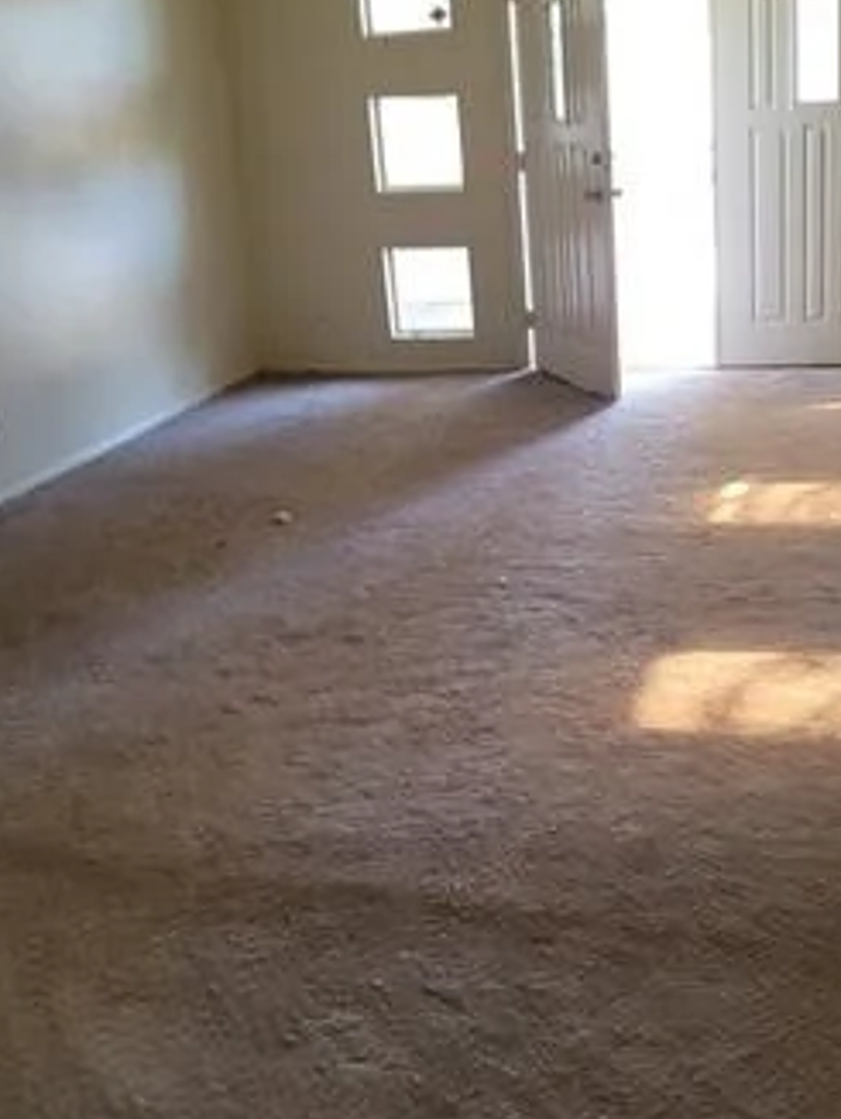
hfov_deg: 31.4
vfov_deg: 41.2
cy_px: 508
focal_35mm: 46
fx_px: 1488
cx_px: 532
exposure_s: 1/120
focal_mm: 7
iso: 320
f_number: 1.8
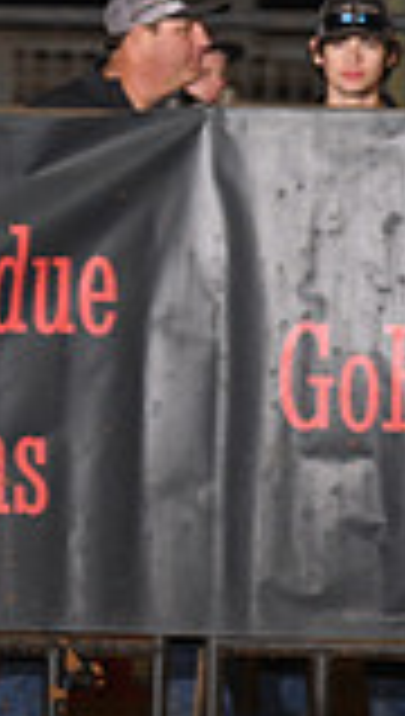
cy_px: 295
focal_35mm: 1183
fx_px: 22478
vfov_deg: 1.8
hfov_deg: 1.0
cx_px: -837
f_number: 5.6
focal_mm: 310
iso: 1000
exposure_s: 1/250
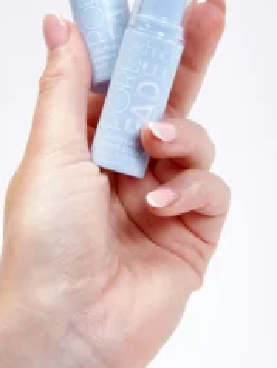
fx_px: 447
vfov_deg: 43.2
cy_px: 88
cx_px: 130
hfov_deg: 34.4
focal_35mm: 42
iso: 125
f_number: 3.7
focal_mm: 4.5
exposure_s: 1/320
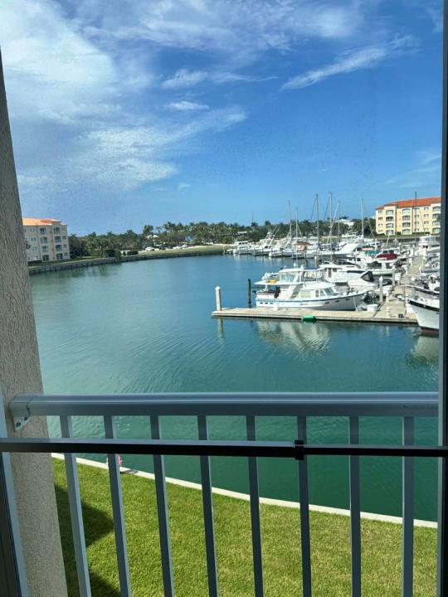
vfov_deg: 67.3
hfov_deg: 53.1
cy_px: 298
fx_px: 449
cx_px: 224
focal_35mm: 26
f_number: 1.6
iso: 50
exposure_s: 1/3311
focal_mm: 5.96
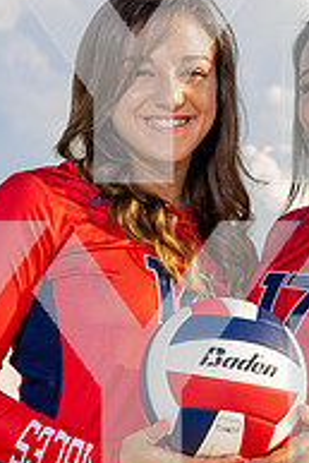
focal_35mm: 192
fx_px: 2467
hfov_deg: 7.2
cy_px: 349
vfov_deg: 10.7
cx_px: 242
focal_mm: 64
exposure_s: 1/250
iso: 100
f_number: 8
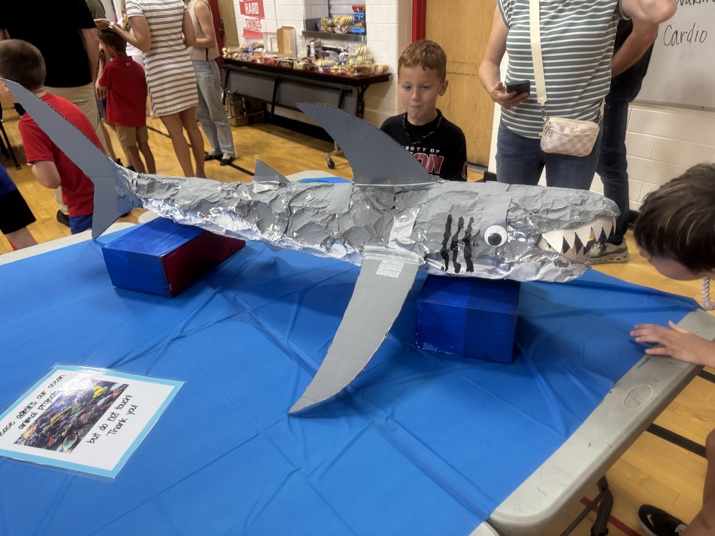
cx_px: 358
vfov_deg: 56.8
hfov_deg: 71.6
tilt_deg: -30.0
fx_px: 496
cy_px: 268
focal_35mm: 24
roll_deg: +3.7
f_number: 1.78
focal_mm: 6.76
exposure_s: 1/60
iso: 320
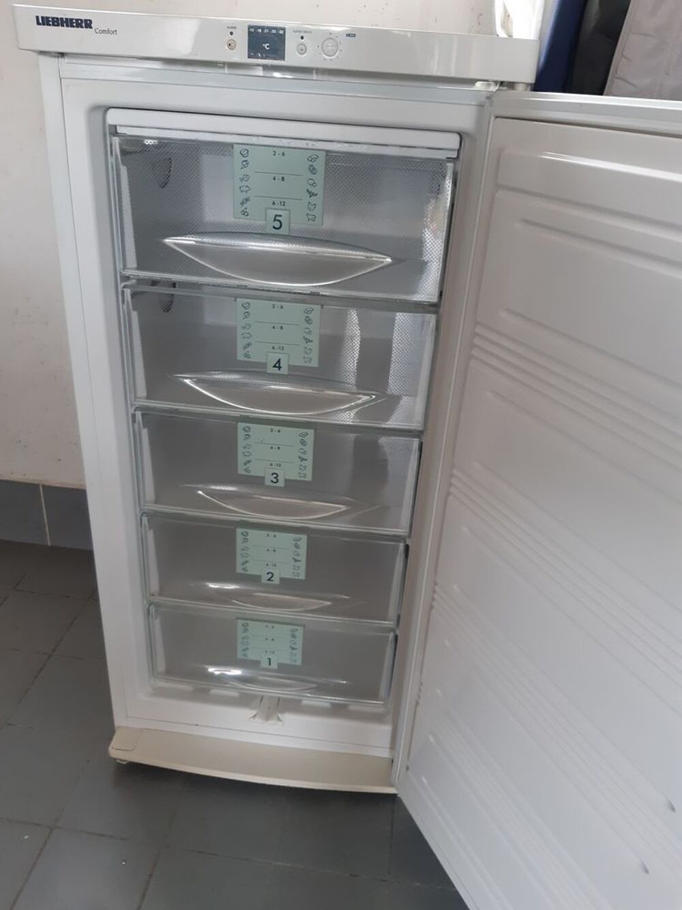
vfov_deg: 67.3
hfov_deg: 53.1
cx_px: 341
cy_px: 455
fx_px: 683
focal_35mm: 26
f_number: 1.7
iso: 200
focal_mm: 3.92
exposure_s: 1/50
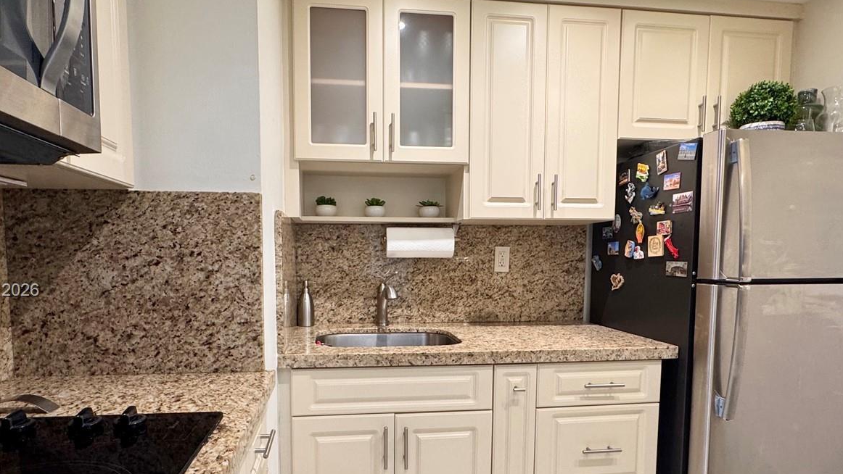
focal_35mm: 21
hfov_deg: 83.7
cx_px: 394
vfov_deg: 53.1
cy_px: 291
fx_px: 469
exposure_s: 1/60
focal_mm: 2.22
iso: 200
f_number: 2.2
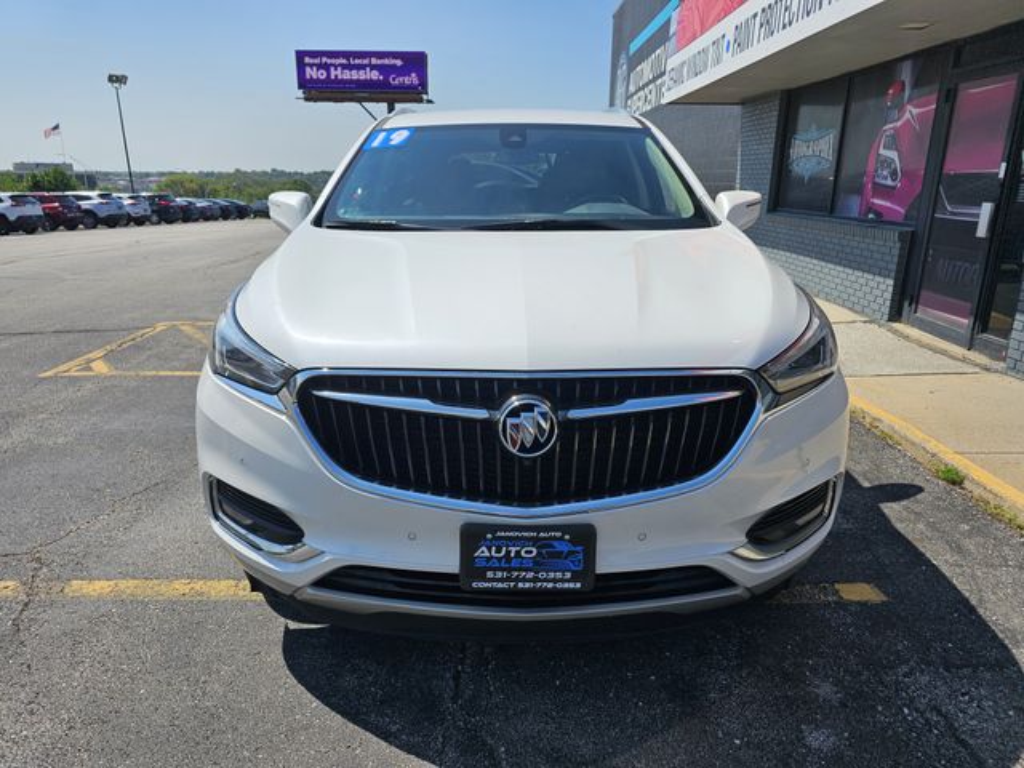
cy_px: 384
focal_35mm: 23
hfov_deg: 73.9
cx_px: 512
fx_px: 680
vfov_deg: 58.9
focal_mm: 6.3
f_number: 1.7
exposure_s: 1/1279
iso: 10
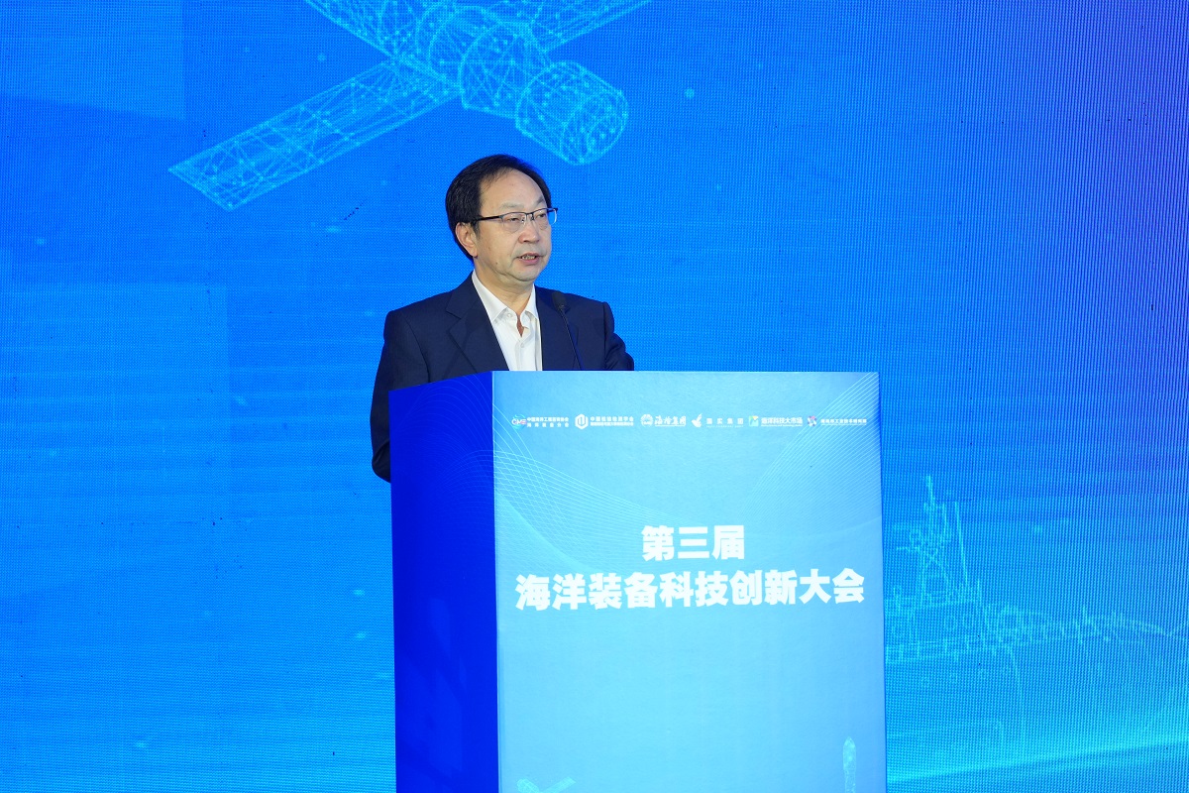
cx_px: 594
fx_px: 3468
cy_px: 396
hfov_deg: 19.5
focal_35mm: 105
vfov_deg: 13.0
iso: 800
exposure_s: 1/160
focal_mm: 70
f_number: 4
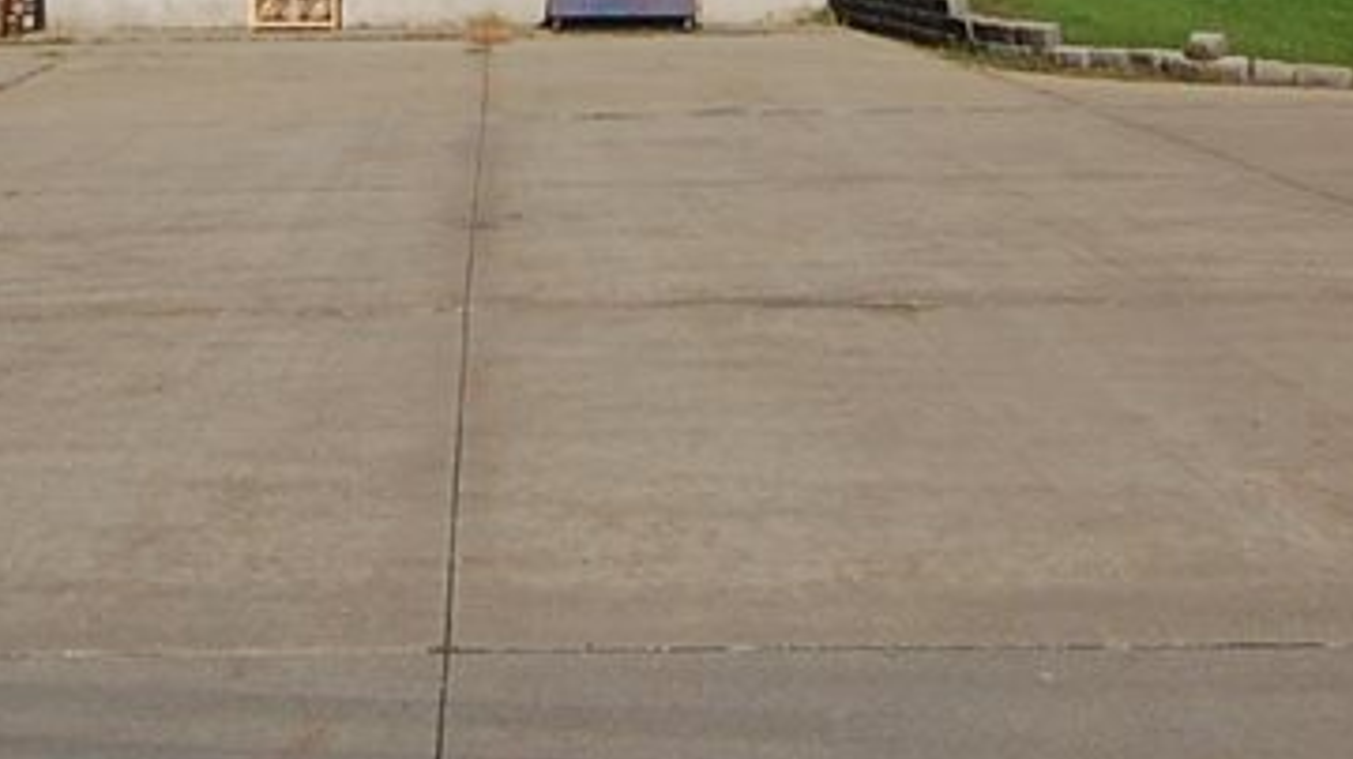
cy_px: -349
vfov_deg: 8.8
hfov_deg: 16.0
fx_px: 4805
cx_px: 342
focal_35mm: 134
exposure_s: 1/500
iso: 200
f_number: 11
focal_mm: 24
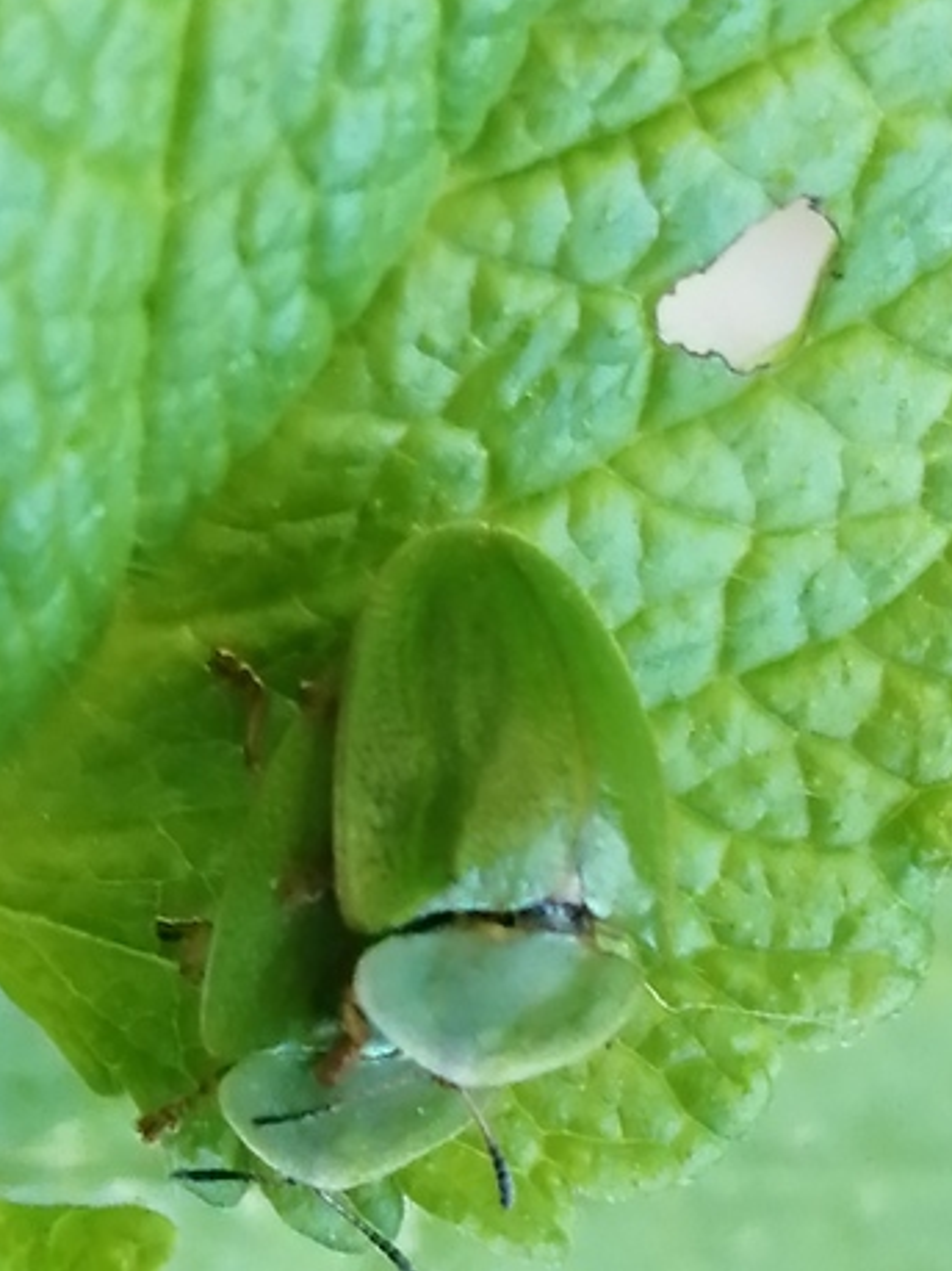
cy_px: 739
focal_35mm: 145
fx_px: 5319
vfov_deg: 13.6
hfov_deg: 10.2
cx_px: 335
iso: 100
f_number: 1.8
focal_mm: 3.46
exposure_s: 1/60
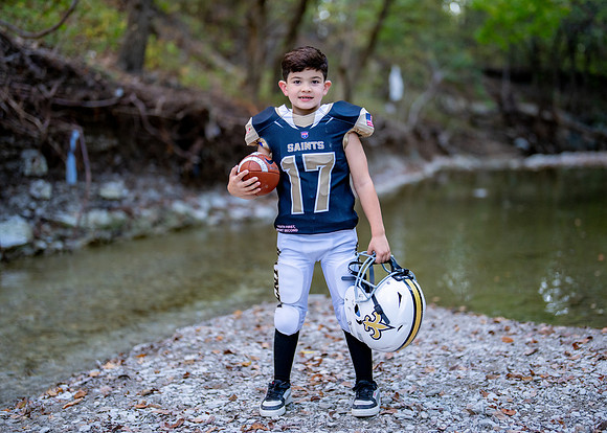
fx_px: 1047
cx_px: 318
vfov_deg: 23.4
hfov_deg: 32.3
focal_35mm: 61
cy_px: 213
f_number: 1.2
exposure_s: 1/500
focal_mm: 50
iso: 500
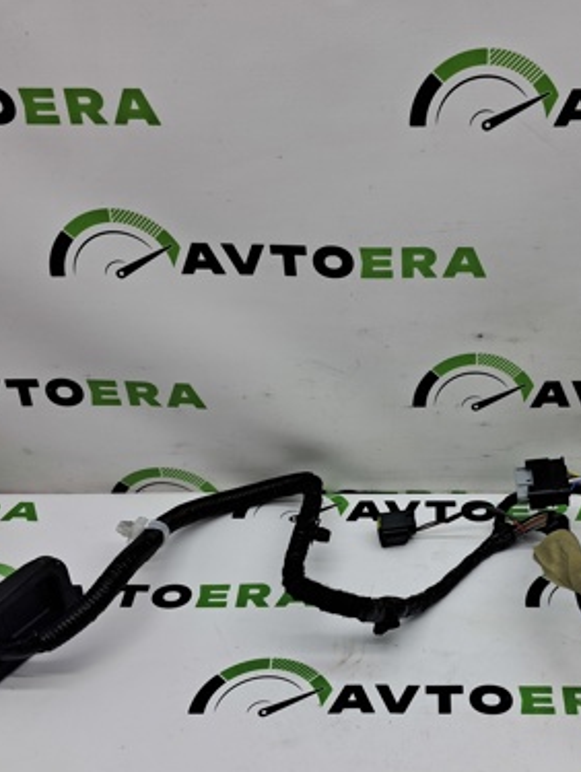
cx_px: 414
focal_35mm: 46
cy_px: 481
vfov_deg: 40.9
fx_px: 1028
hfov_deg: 31.2
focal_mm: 4
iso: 50
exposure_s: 1/100
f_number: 1.8
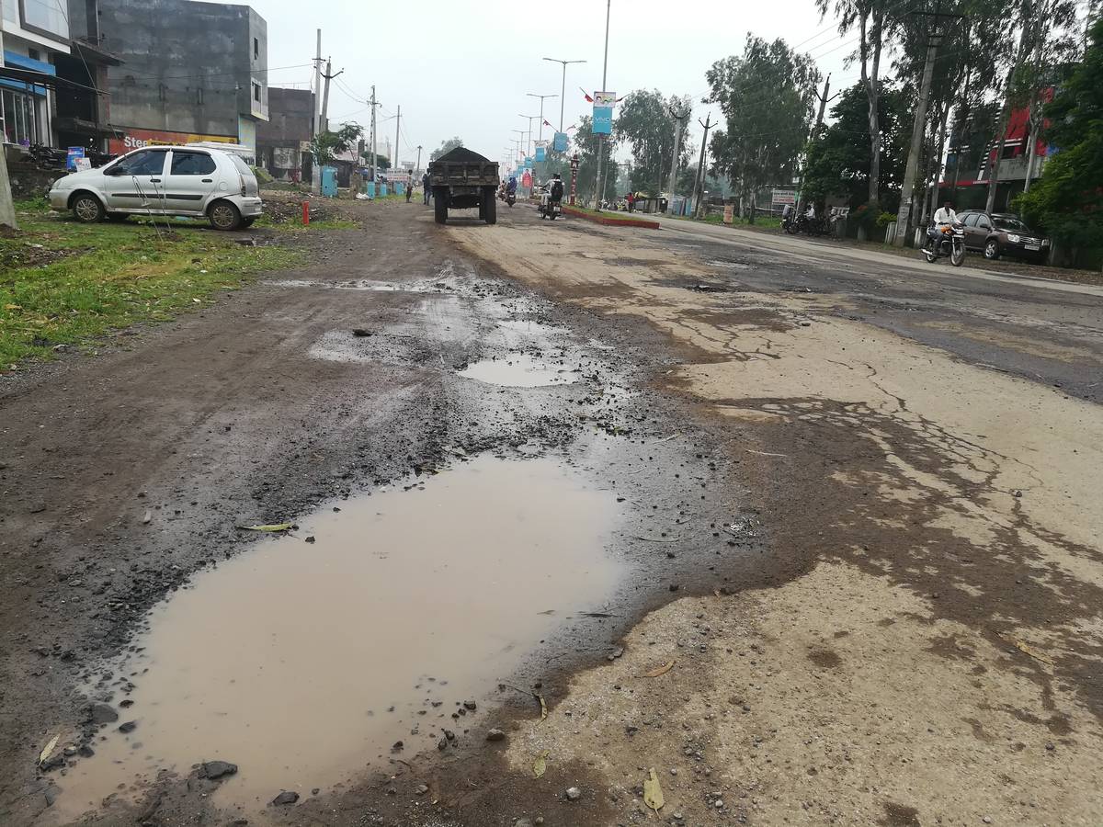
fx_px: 828
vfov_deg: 53.1
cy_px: 414
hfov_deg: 67.3
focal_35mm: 26
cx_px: 552
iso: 50
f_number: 2.2
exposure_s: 1/666
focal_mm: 3.83
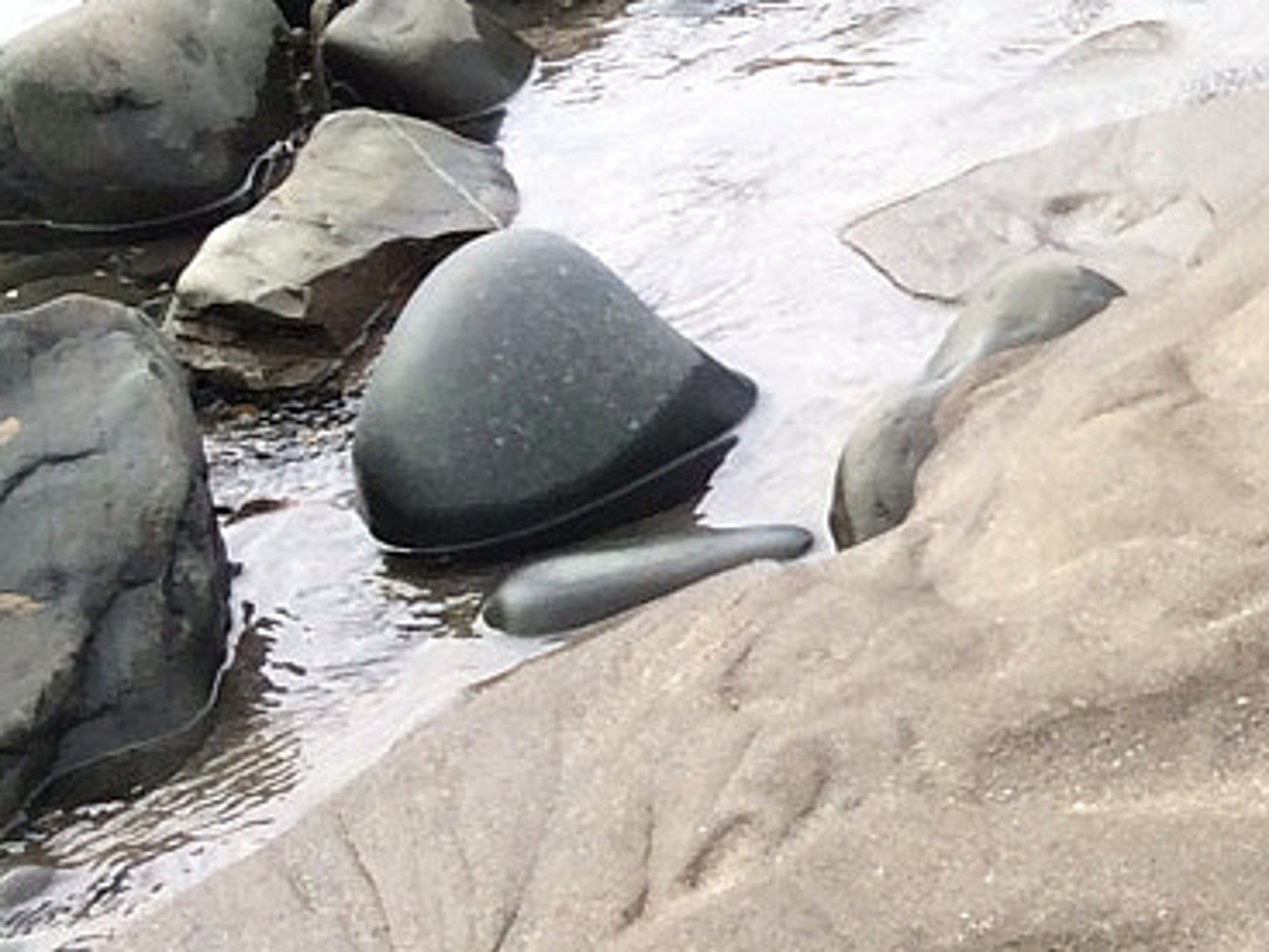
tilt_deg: -26.4
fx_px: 4619
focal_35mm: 126
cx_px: 2728
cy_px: 145
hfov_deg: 13.0
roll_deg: +2.1
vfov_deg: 11.7
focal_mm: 4.15
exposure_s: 1/873
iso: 32
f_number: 2.2
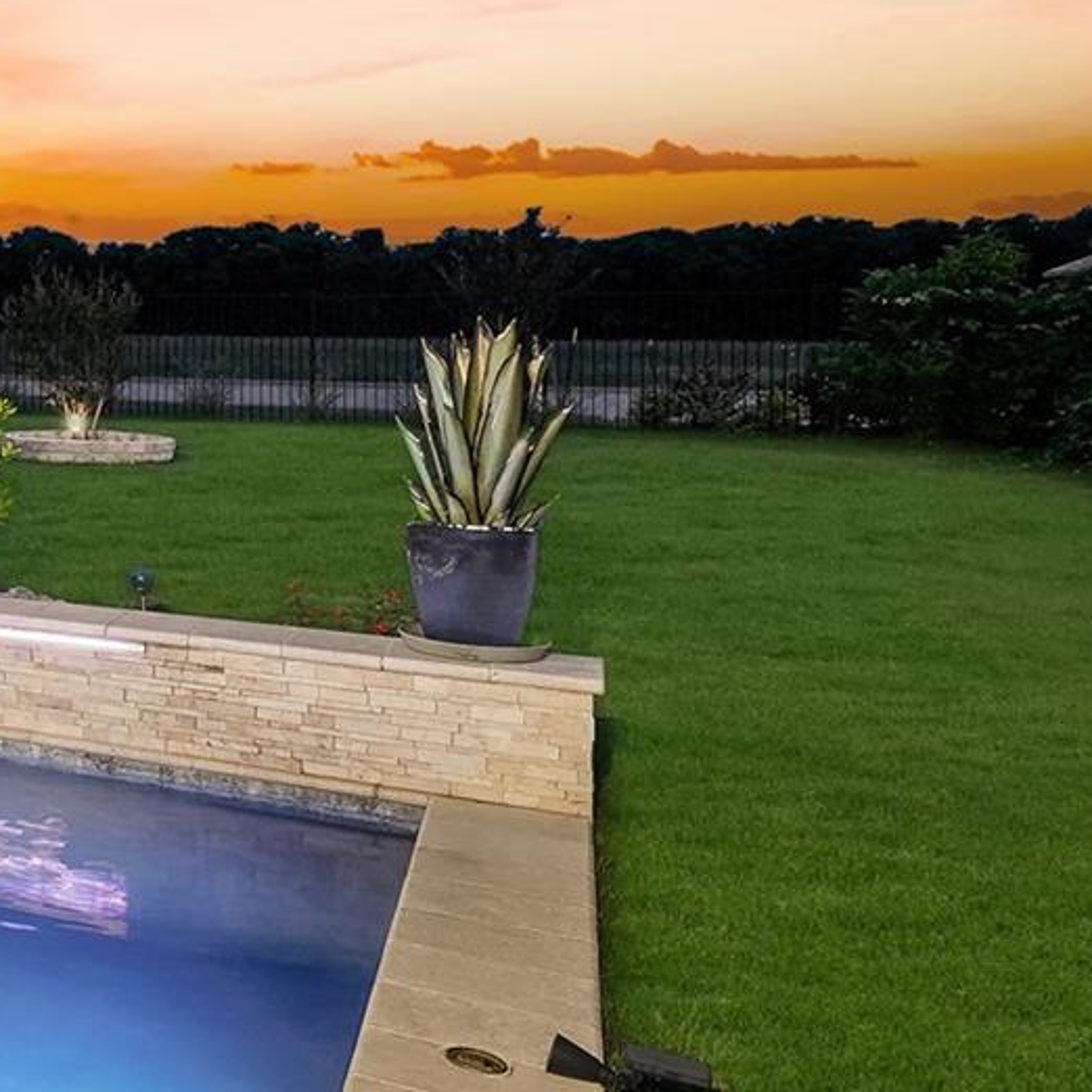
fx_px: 1428
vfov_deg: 41.2
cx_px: -661
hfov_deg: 26.0
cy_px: 346
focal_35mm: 40
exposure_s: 1/6
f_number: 8
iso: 1600
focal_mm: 12
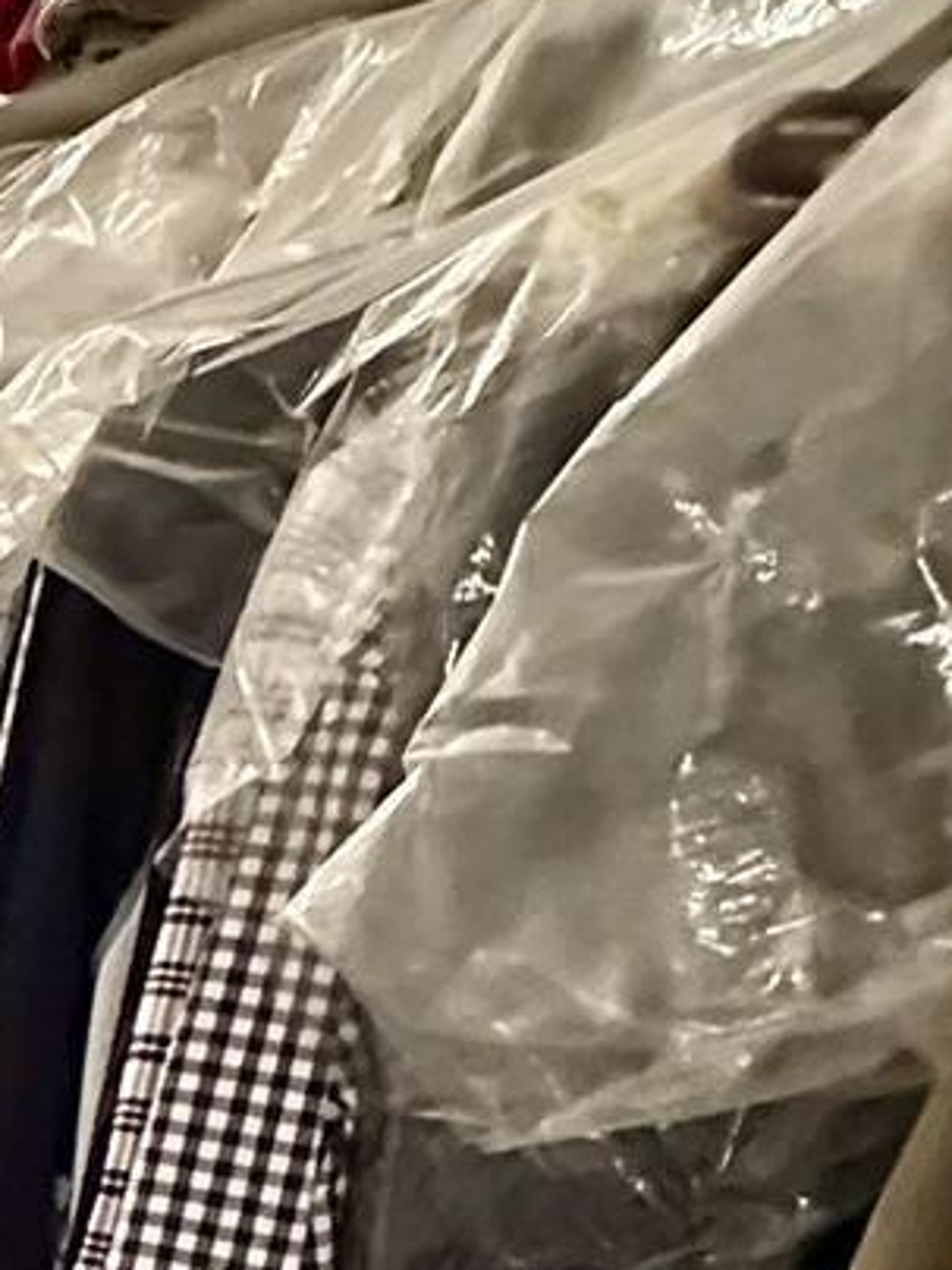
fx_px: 2603
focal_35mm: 71
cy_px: 1217
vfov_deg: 26.2
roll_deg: -2.3
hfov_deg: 14.7
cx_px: -1219
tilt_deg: -9.0
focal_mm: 2.22
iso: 1000
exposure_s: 1/60
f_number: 2.2
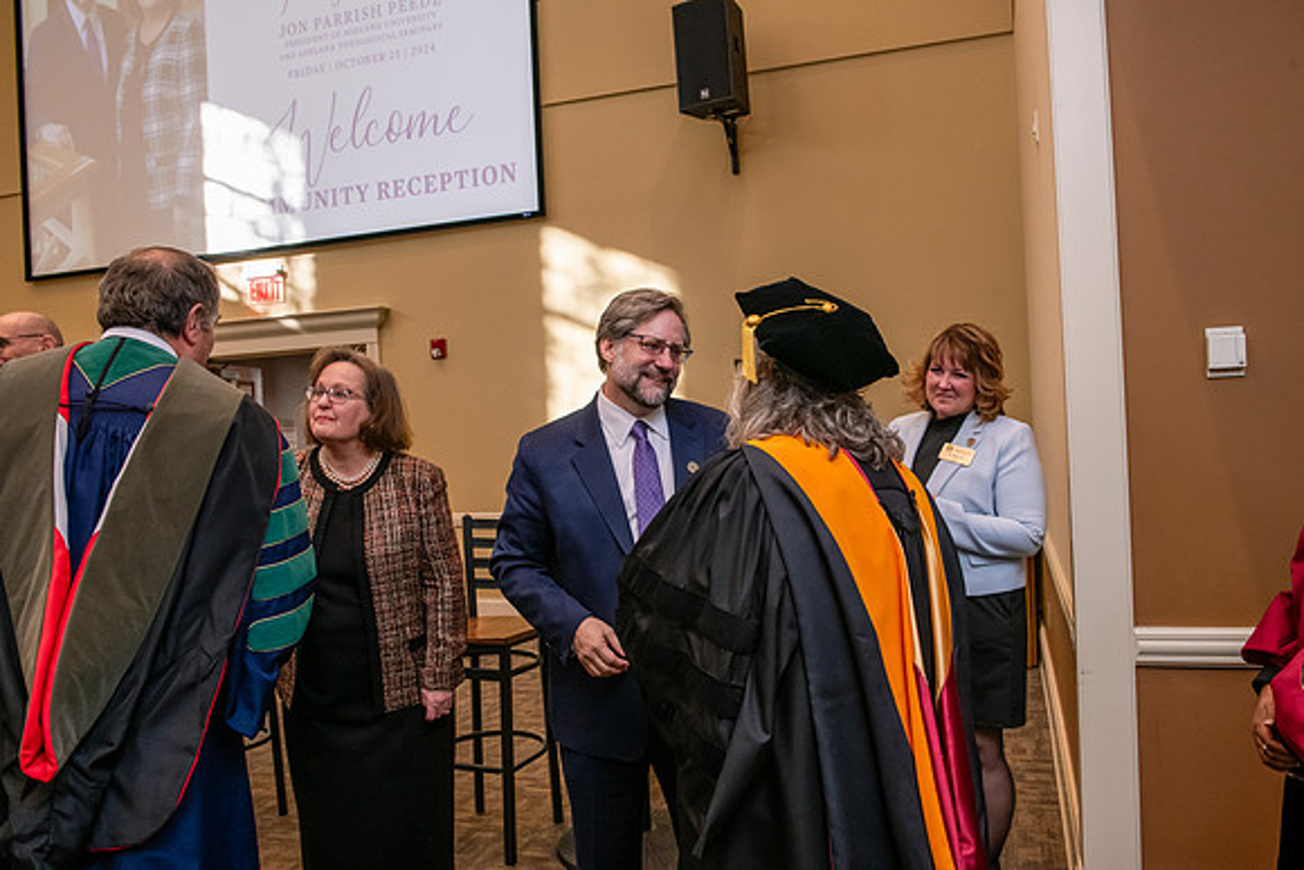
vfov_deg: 45.0
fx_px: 1051
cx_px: 652
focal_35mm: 29
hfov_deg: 63.6
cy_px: 435
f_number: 6.3
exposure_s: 1/160
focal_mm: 29
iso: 2000
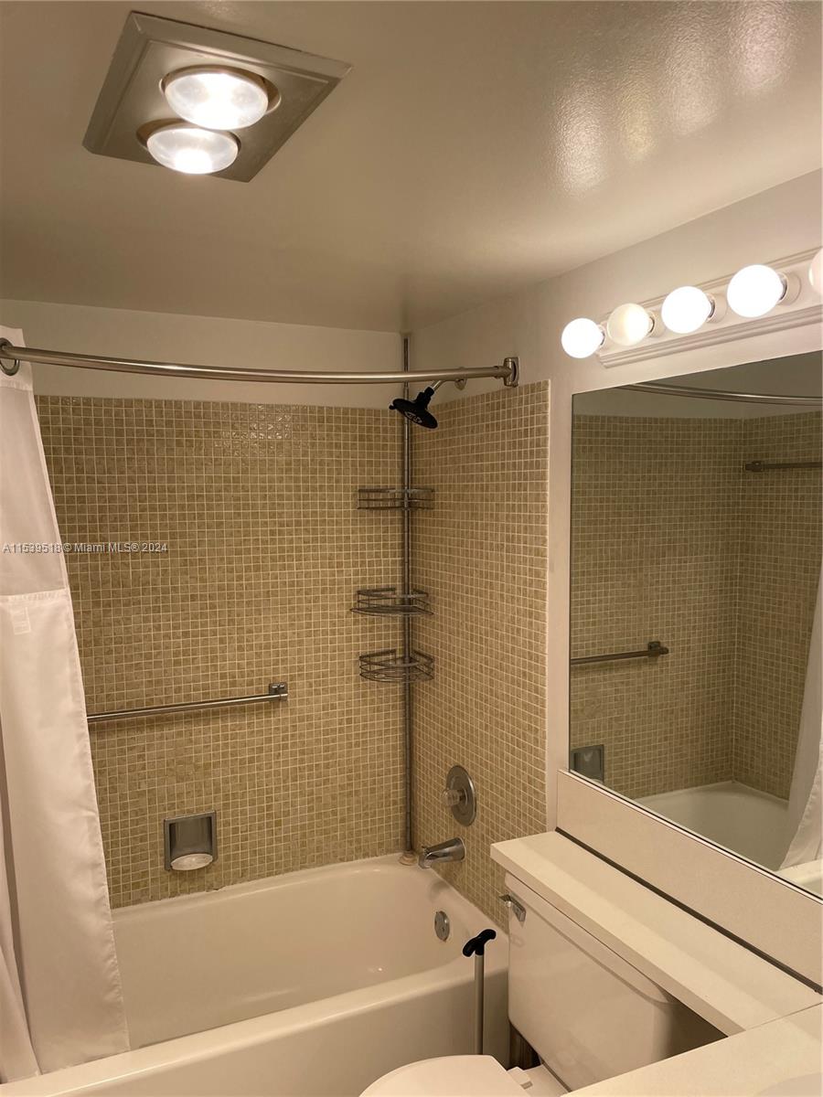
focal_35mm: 26
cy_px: 548
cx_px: 412
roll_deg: -0.1
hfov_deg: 53.1
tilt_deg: -5.7
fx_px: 824
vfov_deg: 67.3
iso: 32
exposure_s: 1/171
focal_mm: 4.2
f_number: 1.6
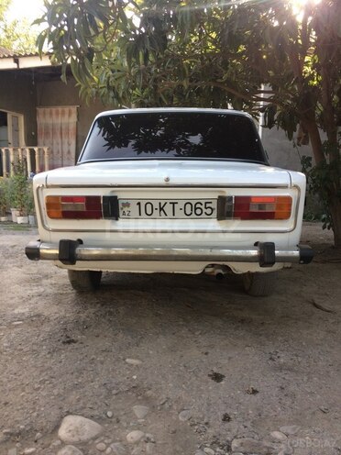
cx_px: 170
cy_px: 228
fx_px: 381
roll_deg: +1.4
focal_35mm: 29
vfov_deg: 61.7
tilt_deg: -6.4
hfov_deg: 48.2
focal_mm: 4.15
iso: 32
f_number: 2.2
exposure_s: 1/122
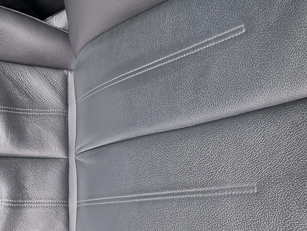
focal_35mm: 45
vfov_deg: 32.1
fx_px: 399
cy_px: 132
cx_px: 118
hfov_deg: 41.8
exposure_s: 1/60
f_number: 2.2
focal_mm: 2.2
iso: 250
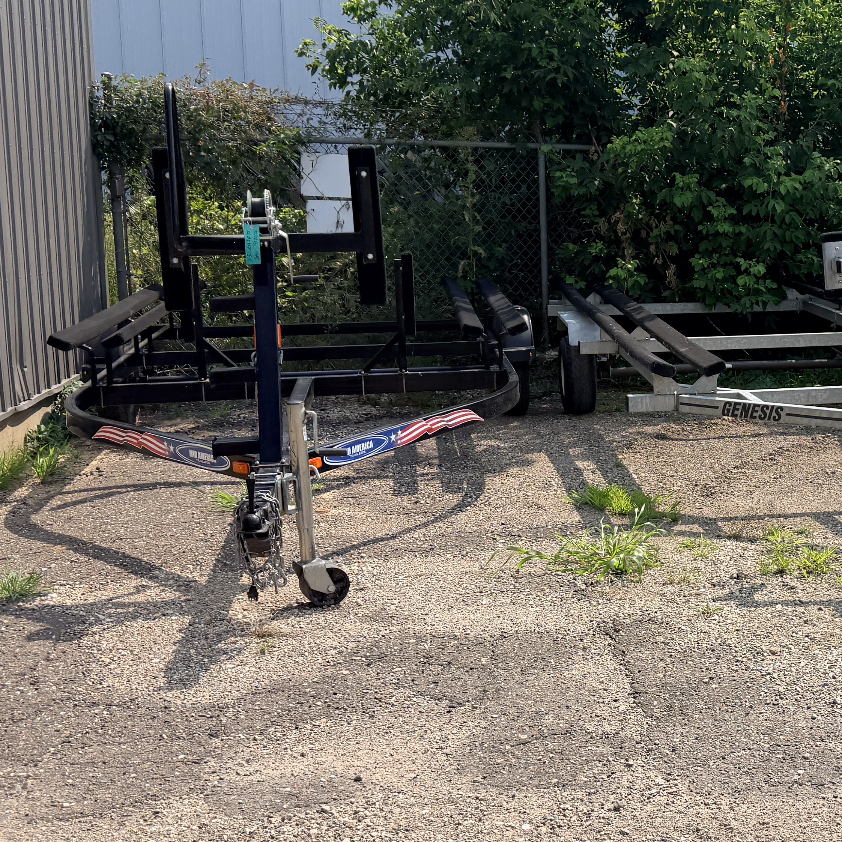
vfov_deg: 31.6
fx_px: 1486
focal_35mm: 54
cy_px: 419
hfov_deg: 30.2
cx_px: 769
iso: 100
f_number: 1.78
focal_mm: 6.76
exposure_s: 1/5319
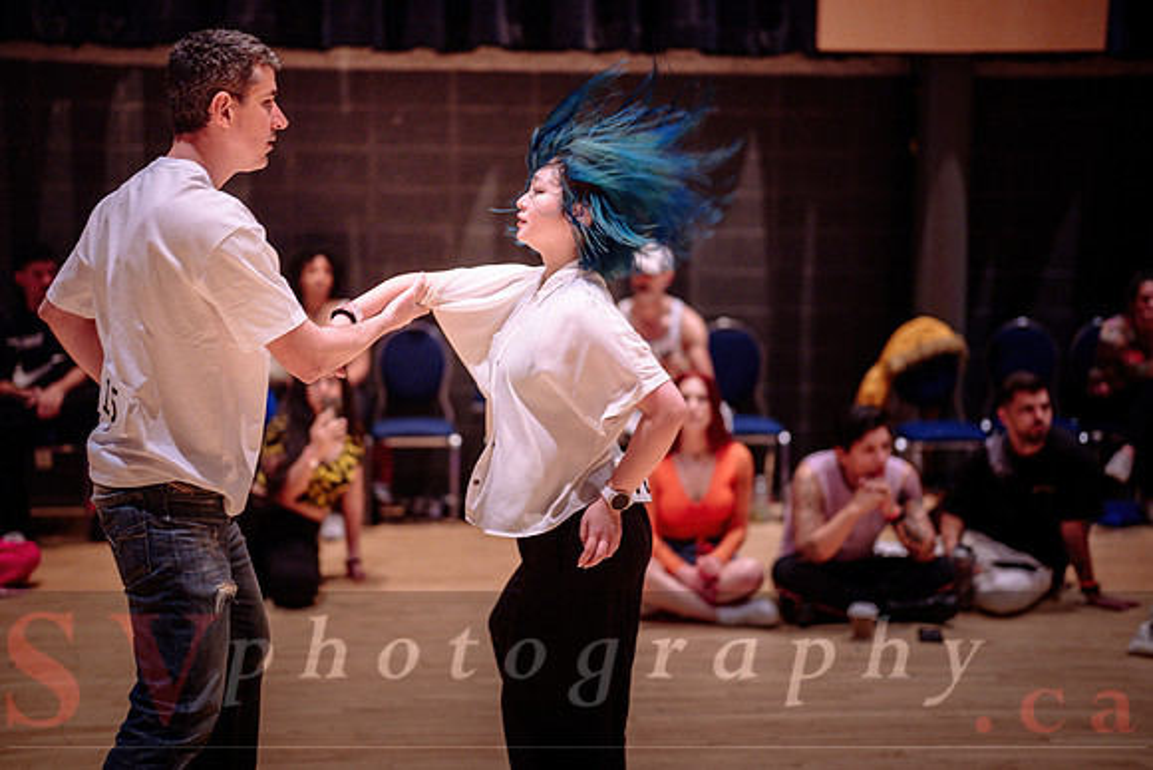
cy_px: 385
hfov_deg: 39.6
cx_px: 576
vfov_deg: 27.0
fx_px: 1602
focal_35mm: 50
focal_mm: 50
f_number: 1.2
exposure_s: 1/200
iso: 1600
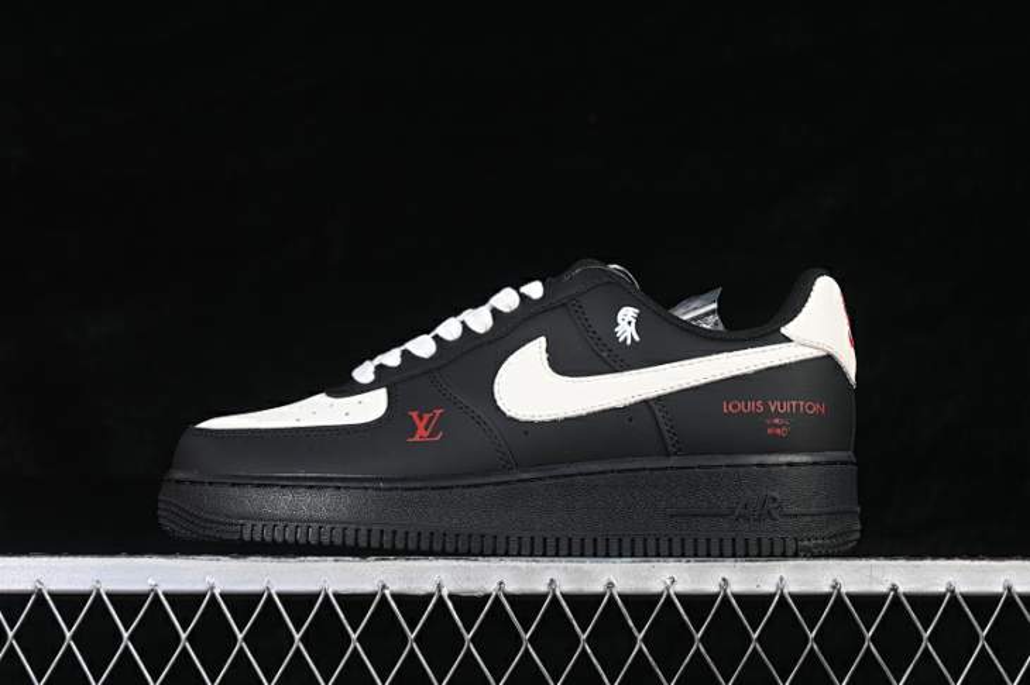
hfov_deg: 27.0
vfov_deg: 18.2
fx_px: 2145
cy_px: 342
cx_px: 515
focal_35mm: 75
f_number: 6.3
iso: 160
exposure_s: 1/50
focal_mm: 50
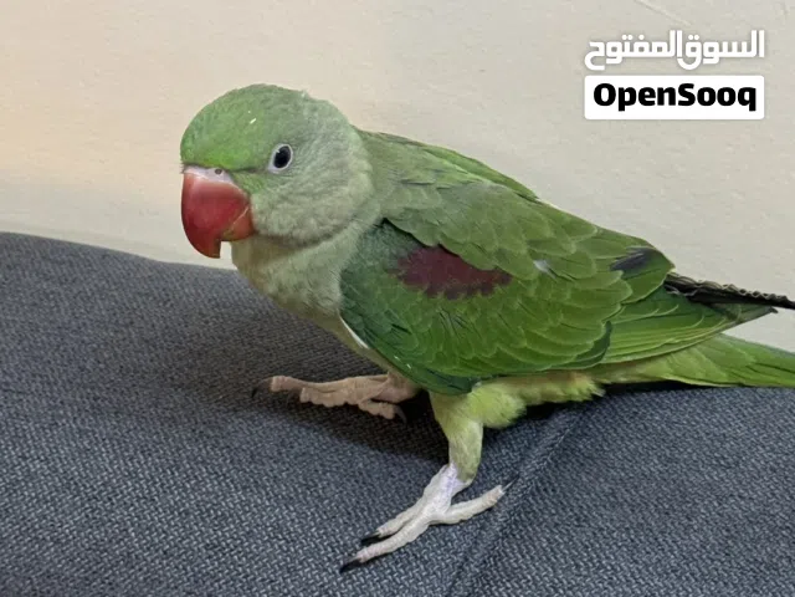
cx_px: 398
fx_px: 1102
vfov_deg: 30.3
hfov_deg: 39.7
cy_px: 298
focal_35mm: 48
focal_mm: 6.76
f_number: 1.78
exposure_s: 1/33
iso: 250
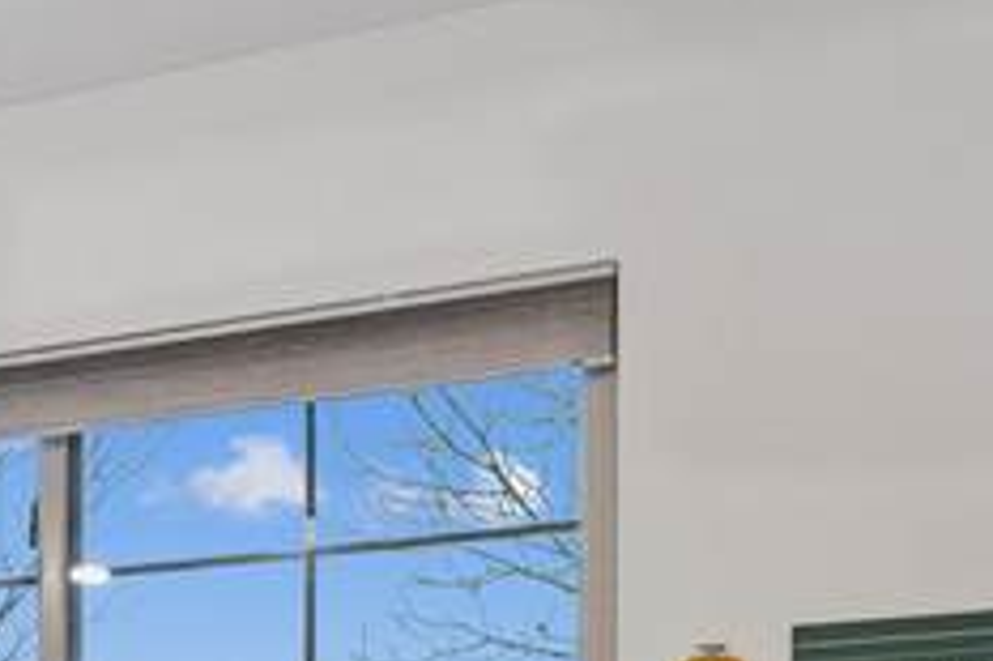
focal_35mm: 88
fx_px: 2426
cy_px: 1043
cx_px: -810
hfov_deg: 18.2
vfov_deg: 14.3
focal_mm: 16
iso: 400
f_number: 8
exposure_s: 1/5
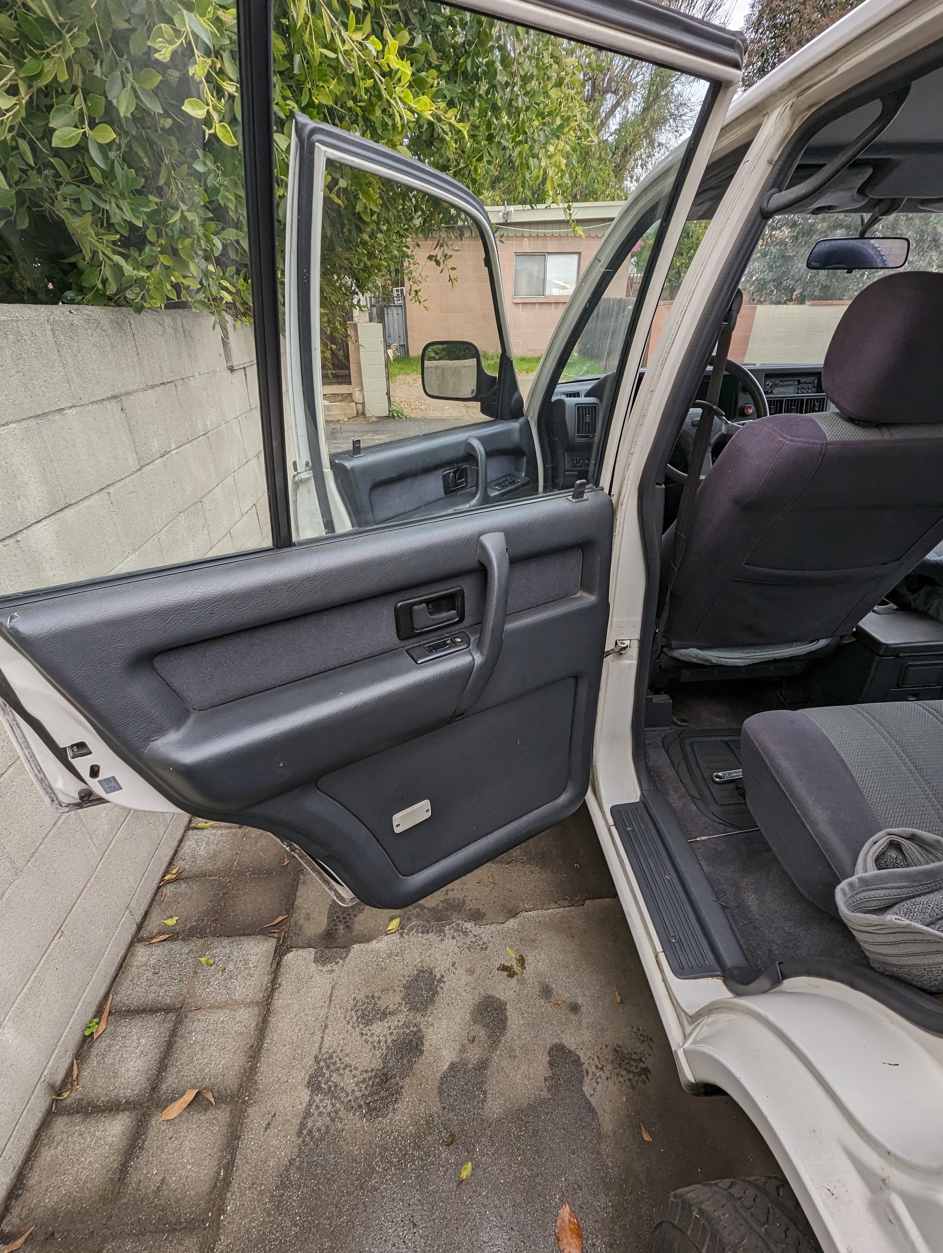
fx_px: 507
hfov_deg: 85.8
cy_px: 647
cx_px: 478
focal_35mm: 14
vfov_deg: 101.9
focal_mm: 1.95
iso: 39
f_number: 2.2
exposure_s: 1/129
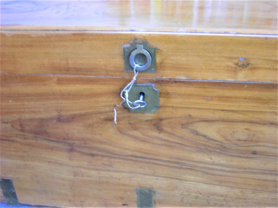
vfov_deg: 29.1
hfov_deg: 38.2
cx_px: 139
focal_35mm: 50
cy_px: 104
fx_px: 402
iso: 64
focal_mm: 10.4
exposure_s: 1/4.4
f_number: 3.1
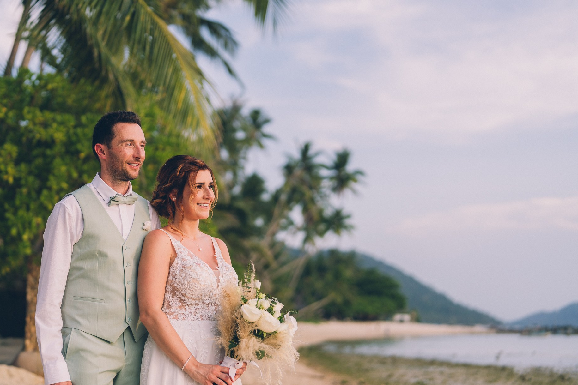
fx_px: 899
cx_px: 265
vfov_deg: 24.2
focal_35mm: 56
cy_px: 206
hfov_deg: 35.6
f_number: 1.6
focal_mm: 50
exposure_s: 1/1600
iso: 100
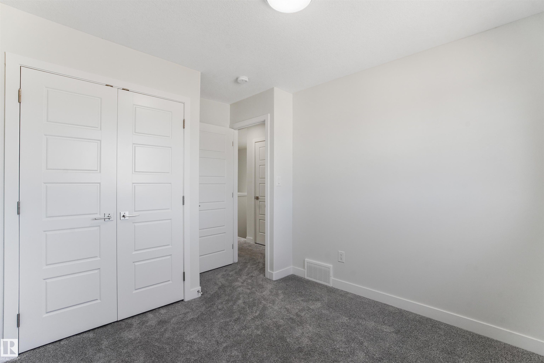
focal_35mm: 16
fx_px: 242
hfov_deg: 96.7
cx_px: 272
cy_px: 182
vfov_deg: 73.7
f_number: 8
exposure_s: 1/40
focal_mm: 16
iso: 400
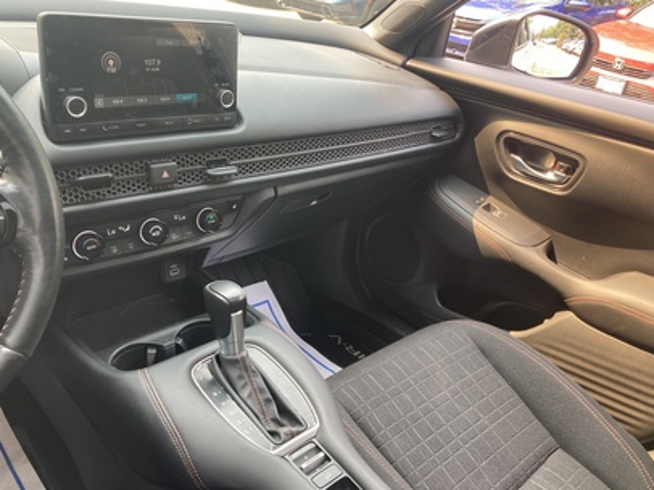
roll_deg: -8.7
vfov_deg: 48.2
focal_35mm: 29
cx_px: 319
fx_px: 548
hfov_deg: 61.7
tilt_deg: -28.9
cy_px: 244
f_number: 1.8
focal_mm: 3.99
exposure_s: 1/100
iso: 64
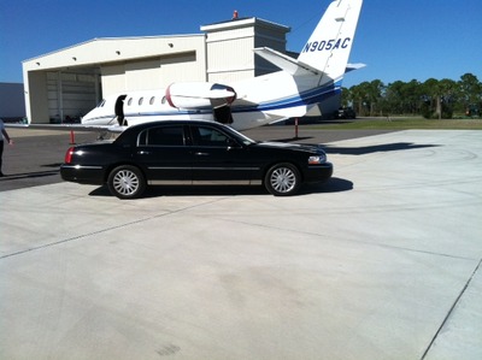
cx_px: 241
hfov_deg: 52.7
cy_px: 180
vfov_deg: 40.6
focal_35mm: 35
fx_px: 487
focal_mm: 3.85
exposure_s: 1/3333
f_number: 2.8
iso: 100
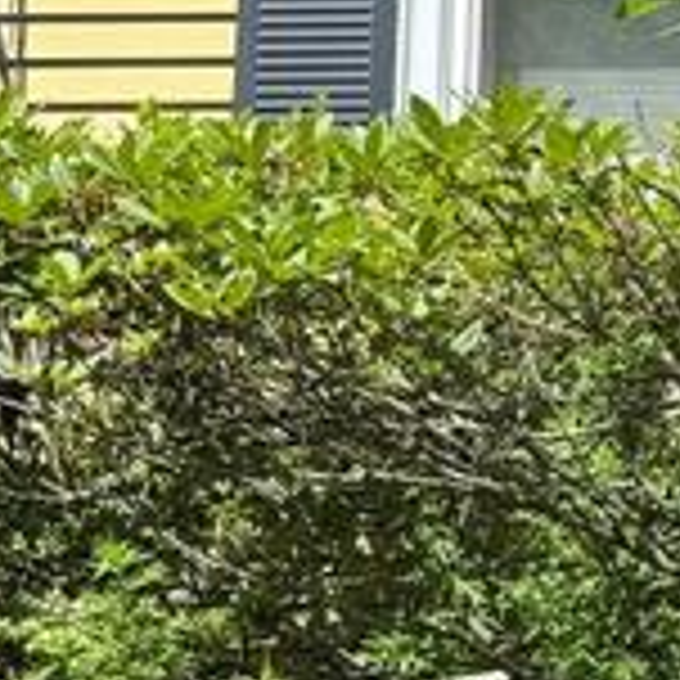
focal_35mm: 144
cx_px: 1882
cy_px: 86
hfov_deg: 9.9
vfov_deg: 12.1
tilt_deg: +5.6
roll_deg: +0.4
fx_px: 3200
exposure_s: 1/1855
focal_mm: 6.76
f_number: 1.78
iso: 80
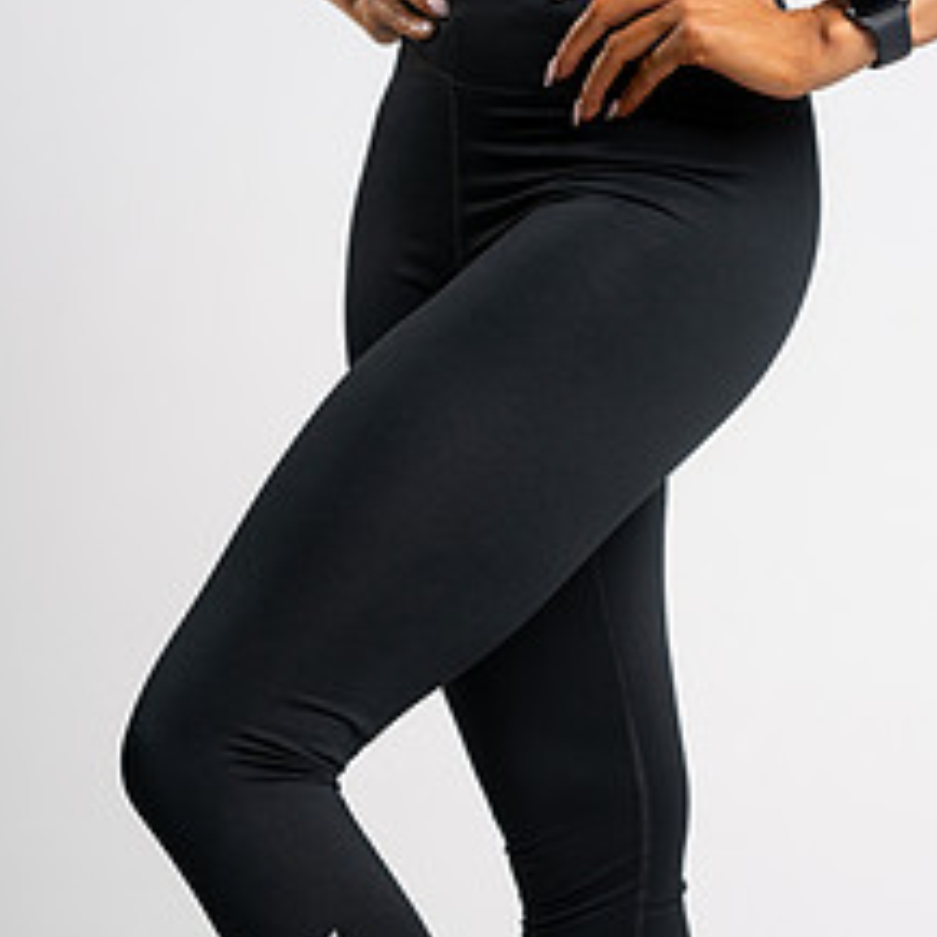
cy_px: 790
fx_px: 4594
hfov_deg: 11.6
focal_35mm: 150
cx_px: 566
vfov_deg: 11.6
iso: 200
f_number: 4
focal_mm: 85
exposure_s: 1/160
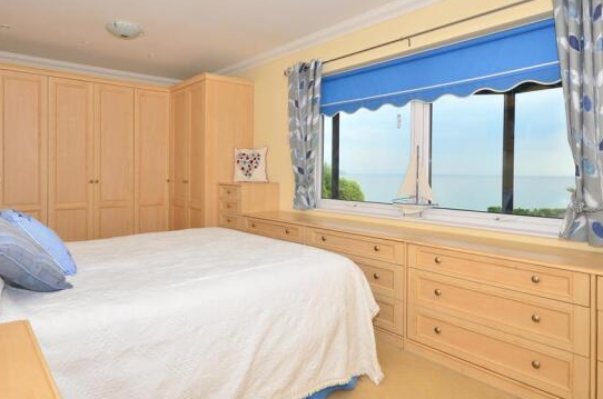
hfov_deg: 74.4
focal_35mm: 24
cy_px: 176
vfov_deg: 53.6
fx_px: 395
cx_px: 264
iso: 200
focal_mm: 13
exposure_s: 1/200
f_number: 10
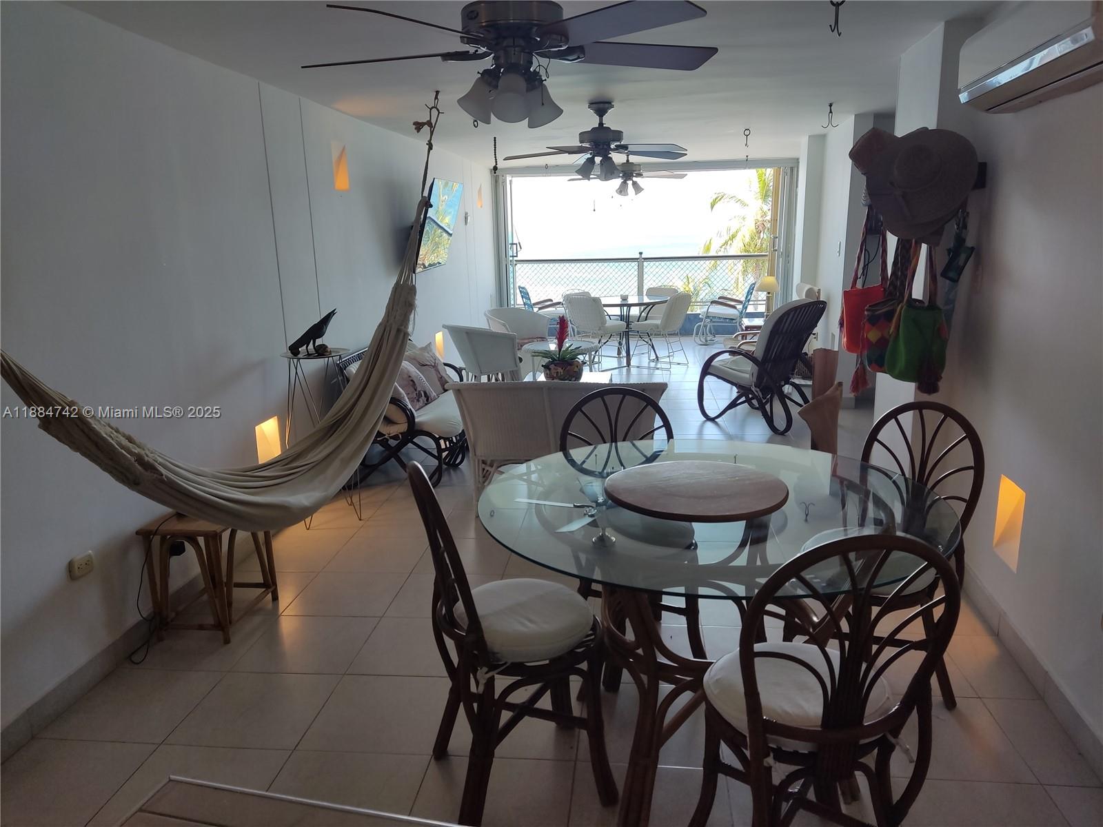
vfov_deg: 54.9
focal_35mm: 25
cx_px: 552
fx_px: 797
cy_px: 414
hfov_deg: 69.4
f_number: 1.79
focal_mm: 4.71
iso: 56
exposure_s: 1/120
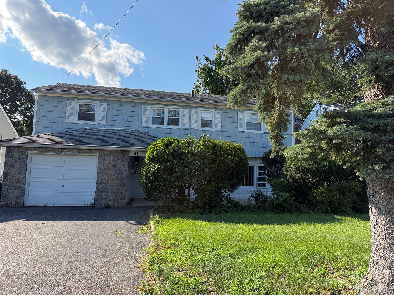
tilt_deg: +8.3
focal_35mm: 24
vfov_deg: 56.8
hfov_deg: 71.6
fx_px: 273
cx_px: 197
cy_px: 148
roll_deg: -2.4
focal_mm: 6.76
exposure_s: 1/2611
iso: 100
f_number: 1.78
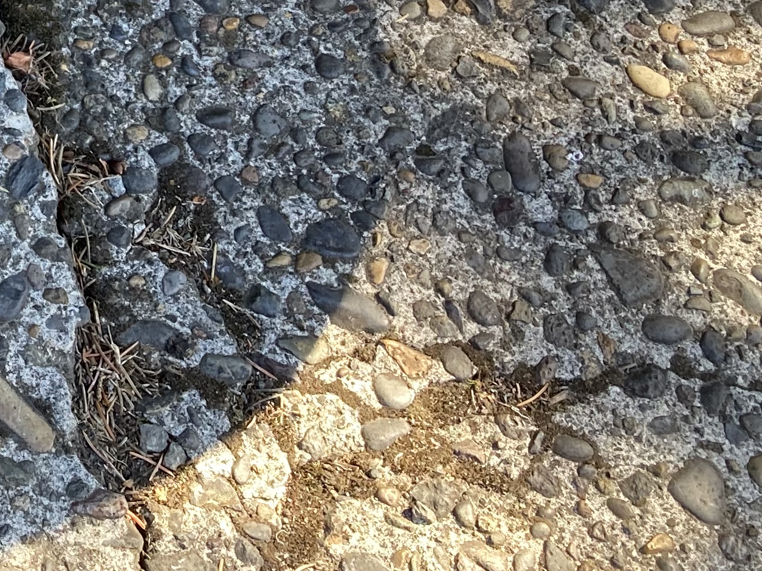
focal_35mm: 90
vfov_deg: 15.3
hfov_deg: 19.3
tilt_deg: -45.7
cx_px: -342
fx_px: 1982
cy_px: -256
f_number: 1.8
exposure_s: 1/121
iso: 50
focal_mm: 3.99
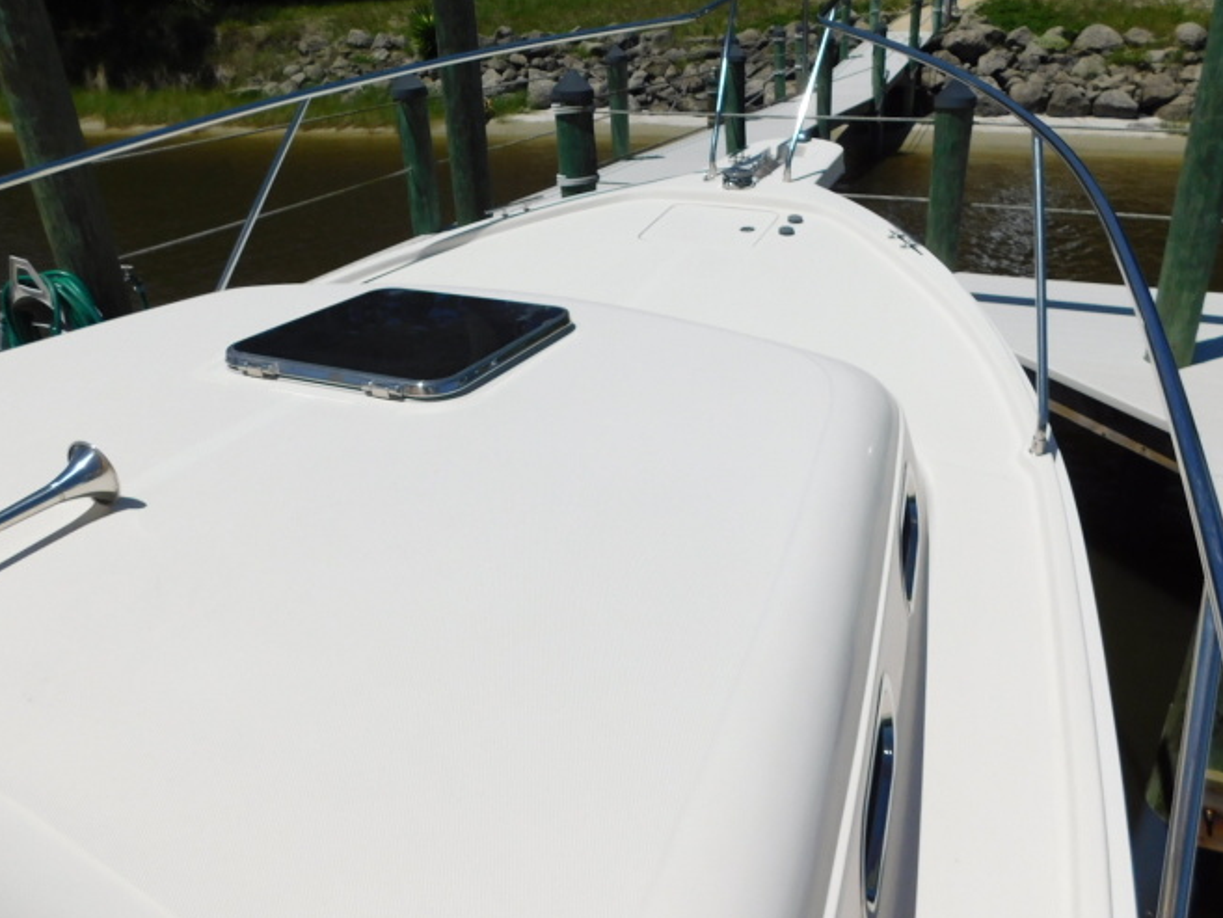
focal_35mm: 28
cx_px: 672
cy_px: 445
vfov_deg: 49.8
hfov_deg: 63.3
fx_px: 989
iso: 125
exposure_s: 1/1500
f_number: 6
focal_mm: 4
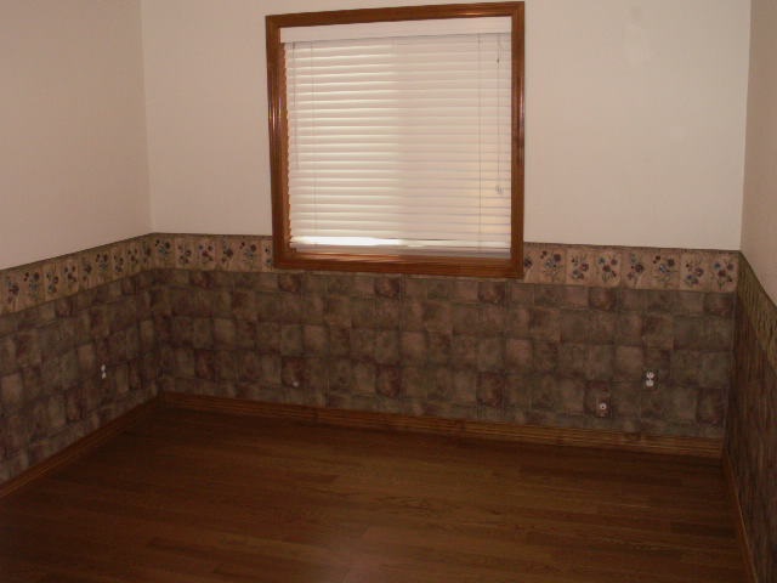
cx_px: 388
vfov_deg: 40.7
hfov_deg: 52.6
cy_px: 292
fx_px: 786
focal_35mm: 35
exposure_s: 1/40
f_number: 2.8
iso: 160
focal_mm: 5.86
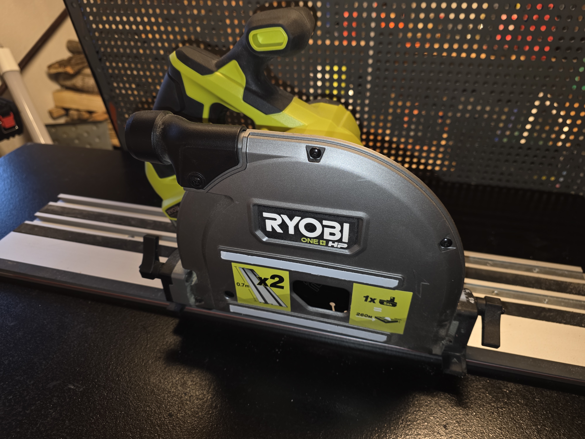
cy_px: 220
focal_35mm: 23
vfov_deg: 58.9
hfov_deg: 73.9
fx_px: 389
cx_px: 292
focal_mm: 6.3
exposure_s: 1/25
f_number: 1.7
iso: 125
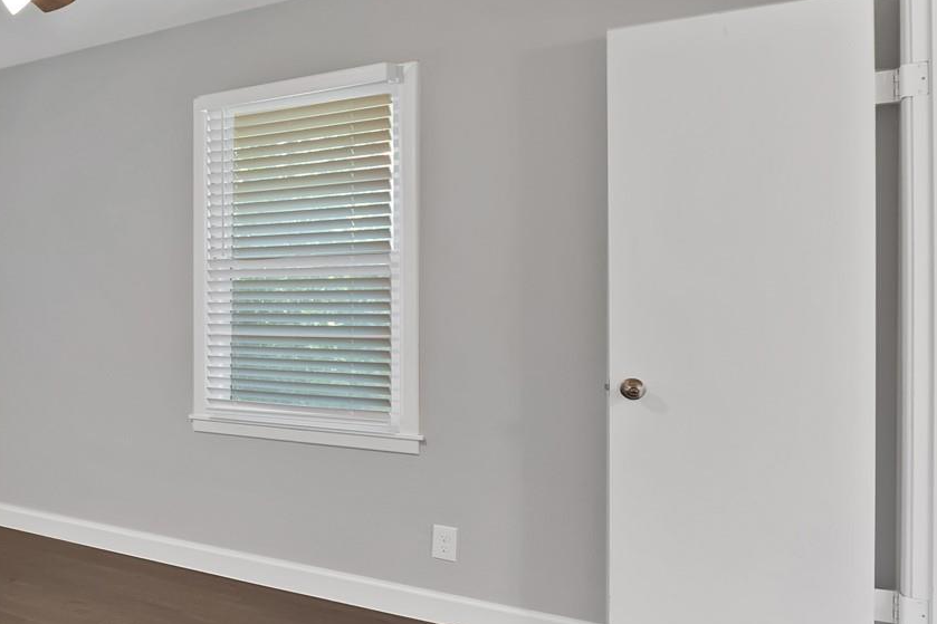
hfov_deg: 49.2
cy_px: 303
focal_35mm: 31
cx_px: -2
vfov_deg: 42.3
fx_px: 807
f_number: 9
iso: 640
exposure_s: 1/2.5
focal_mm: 13
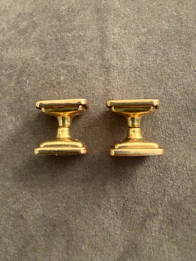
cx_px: 98
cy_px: 130
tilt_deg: -65.5
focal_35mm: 26
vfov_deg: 67.3
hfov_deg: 53.1
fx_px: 196
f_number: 2.2
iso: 640
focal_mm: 2.22
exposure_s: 1/50
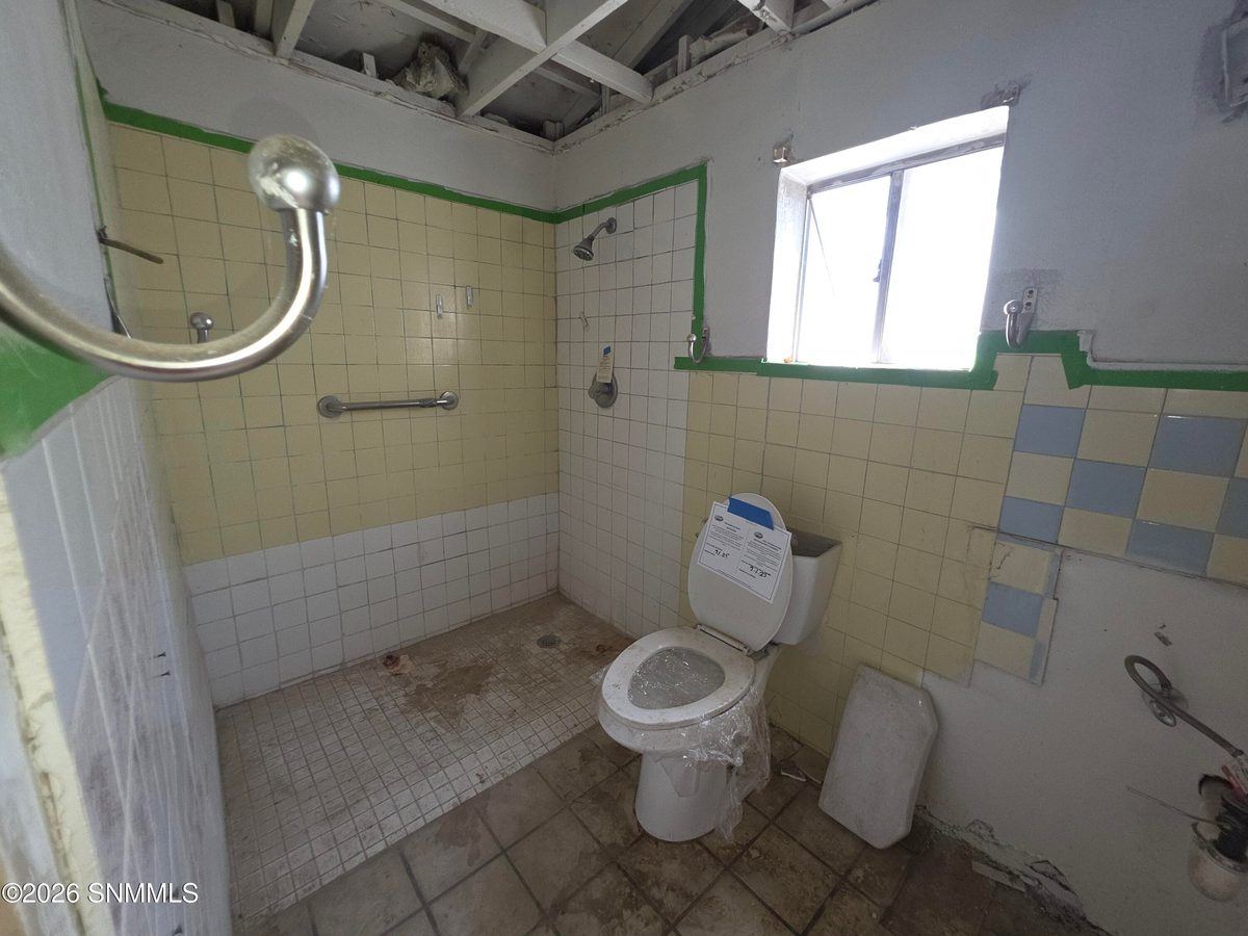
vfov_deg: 89.9
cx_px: 624
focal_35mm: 13
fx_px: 469
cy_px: 468
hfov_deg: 106.2
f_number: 1.9
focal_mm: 2.2
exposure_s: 1/60
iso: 50
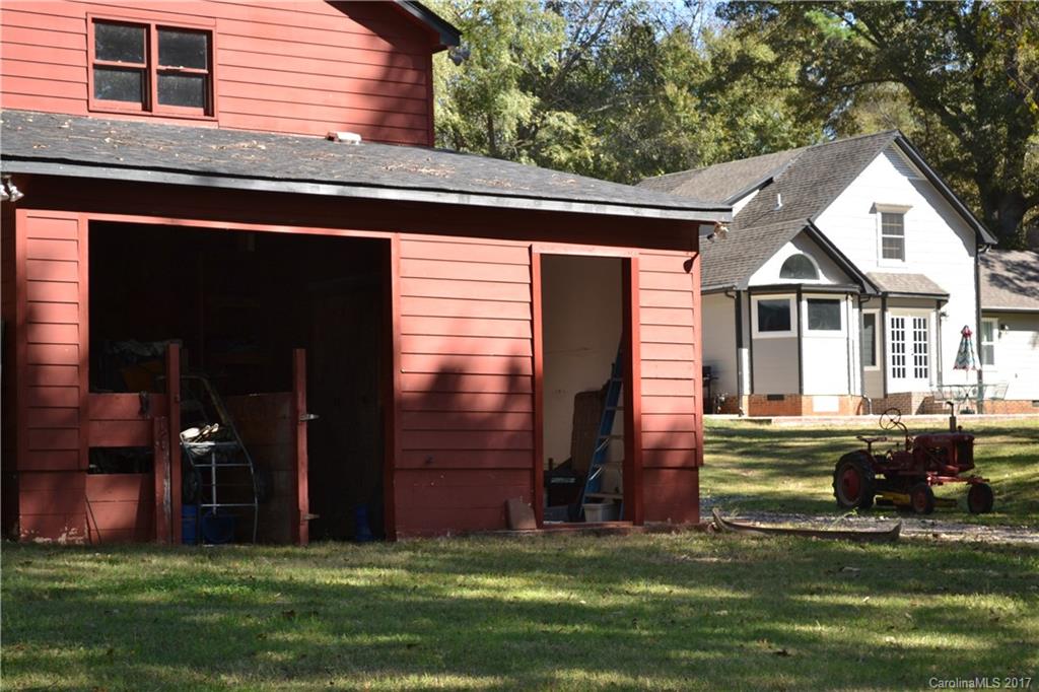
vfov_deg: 16.5
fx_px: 2380
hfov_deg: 24.6
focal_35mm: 82
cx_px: 520
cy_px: 346
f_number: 5.6
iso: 125
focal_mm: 55
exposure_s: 1/125
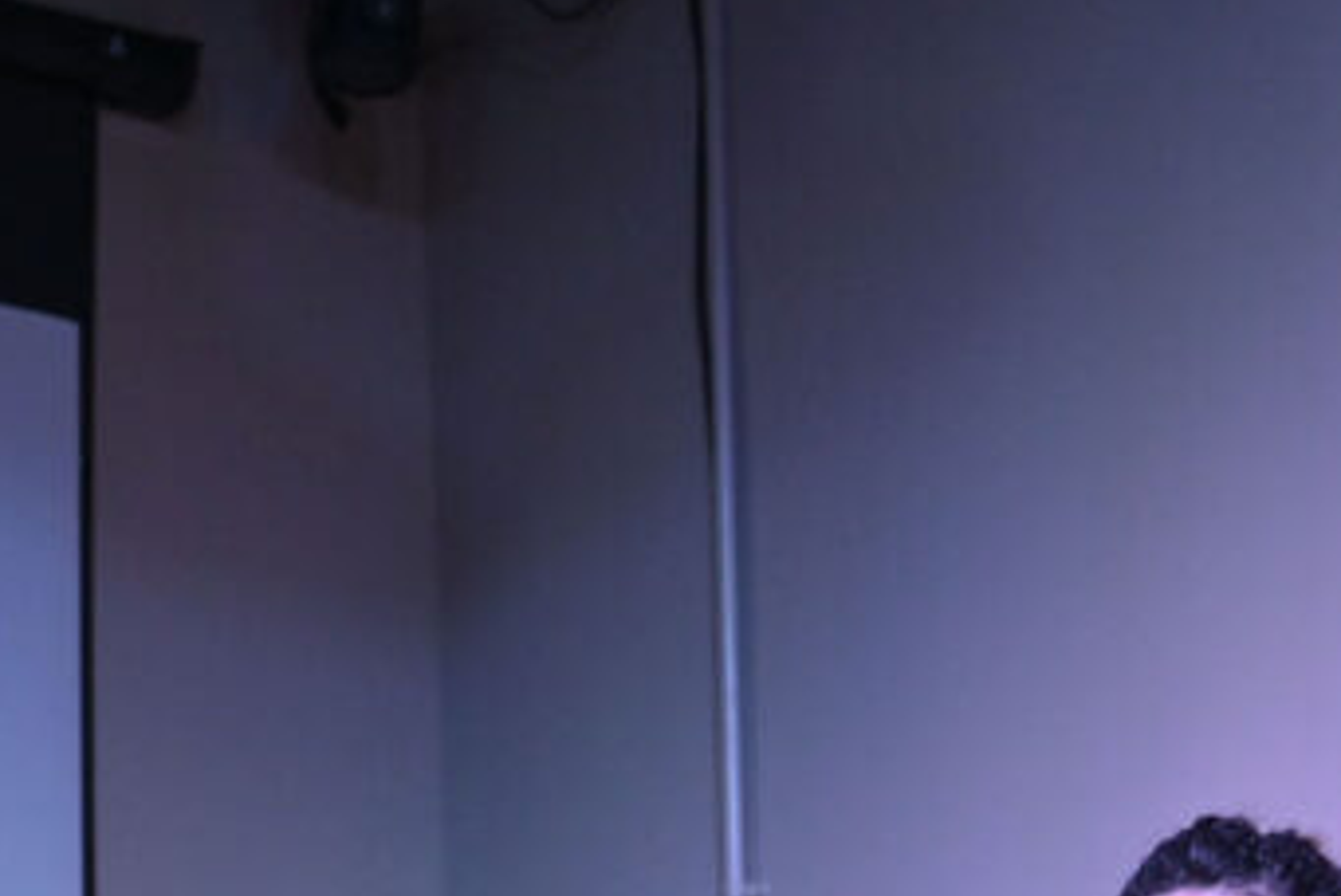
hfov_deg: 15.8
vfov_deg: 10.6
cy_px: 1232
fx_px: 4697
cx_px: -173
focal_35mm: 126
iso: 1000
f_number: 3.5
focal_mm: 28
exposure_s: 1/100
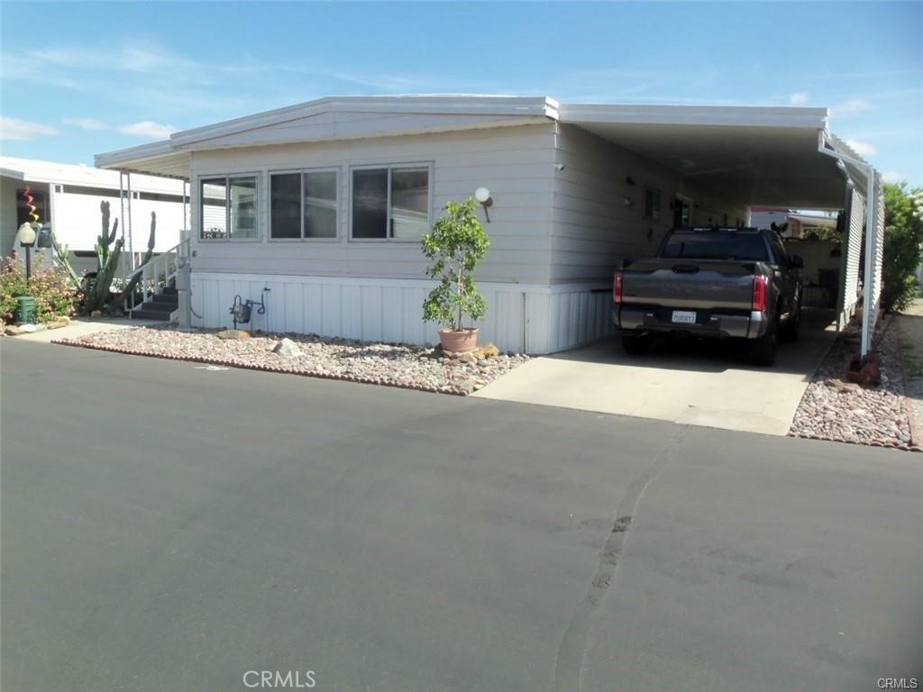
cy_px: 346
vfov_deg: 48.2
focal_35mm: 29
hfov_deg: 61.7
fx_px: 773
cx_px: 462
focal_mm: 5.2
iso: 80
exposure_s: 1/100
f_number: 8.6
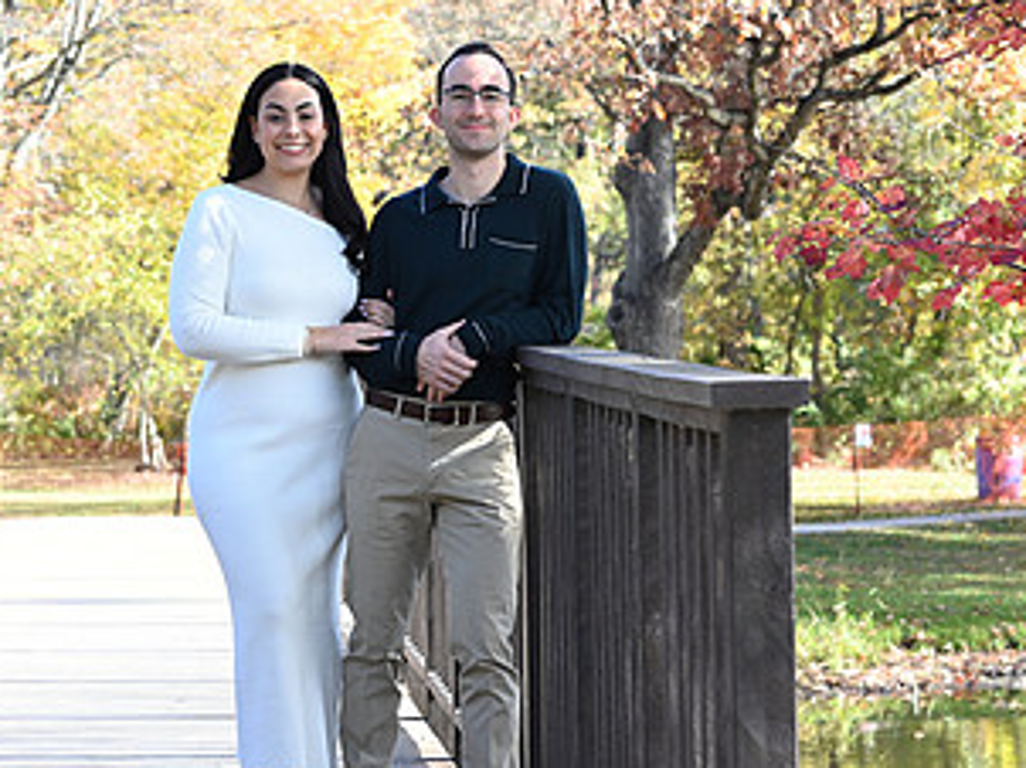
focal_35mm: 157
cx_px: 364
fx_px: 4650
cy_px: 348
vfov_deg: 9.4
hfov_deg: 12.6
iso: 320
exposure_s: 1/160
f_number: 6.3
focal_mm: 85
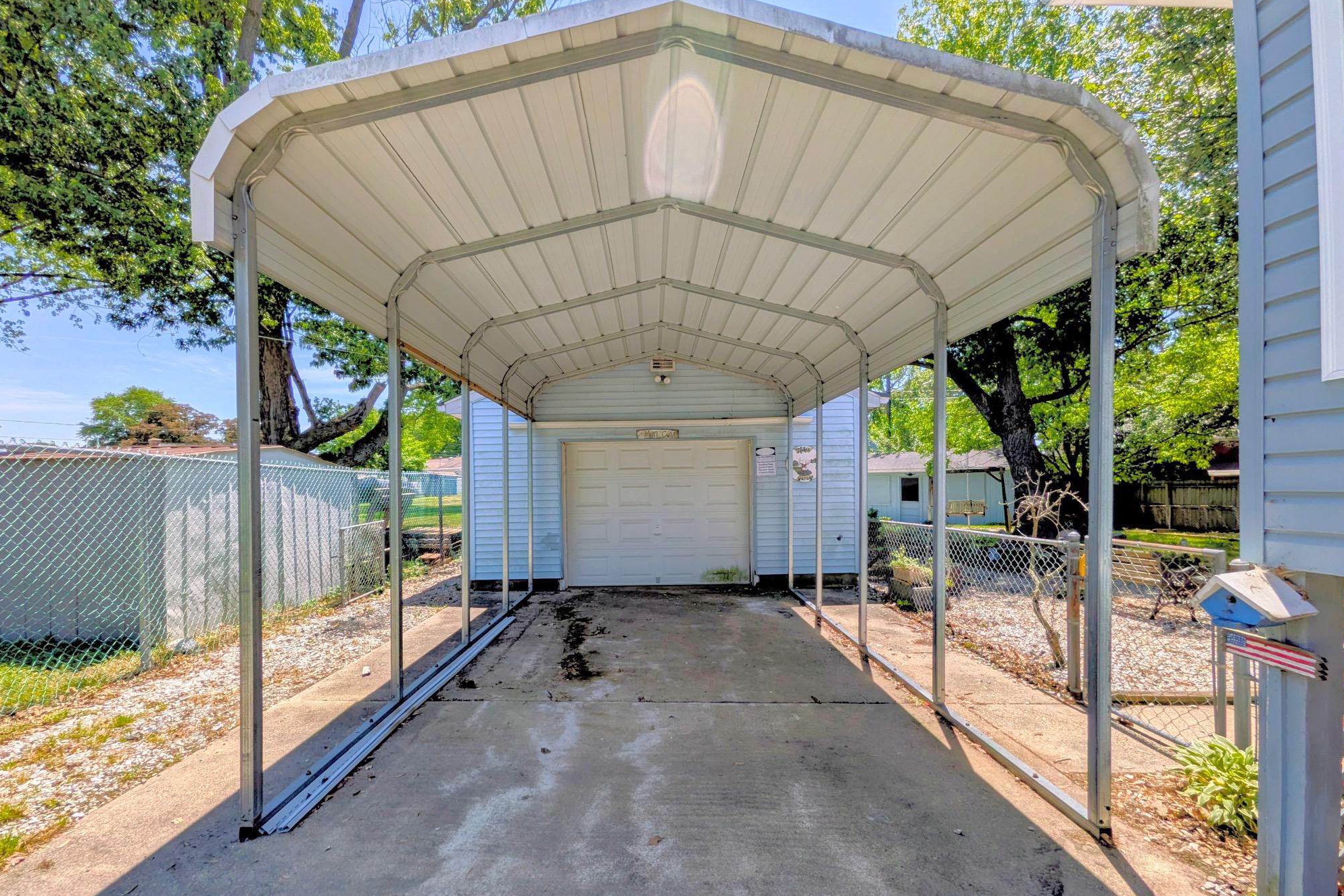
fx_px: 560
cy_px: 492
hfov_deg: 100.4
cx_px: 657
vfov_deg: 77.1
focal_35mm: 15
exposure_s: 1/1504
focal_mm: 1.85
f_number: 2.2
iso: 50
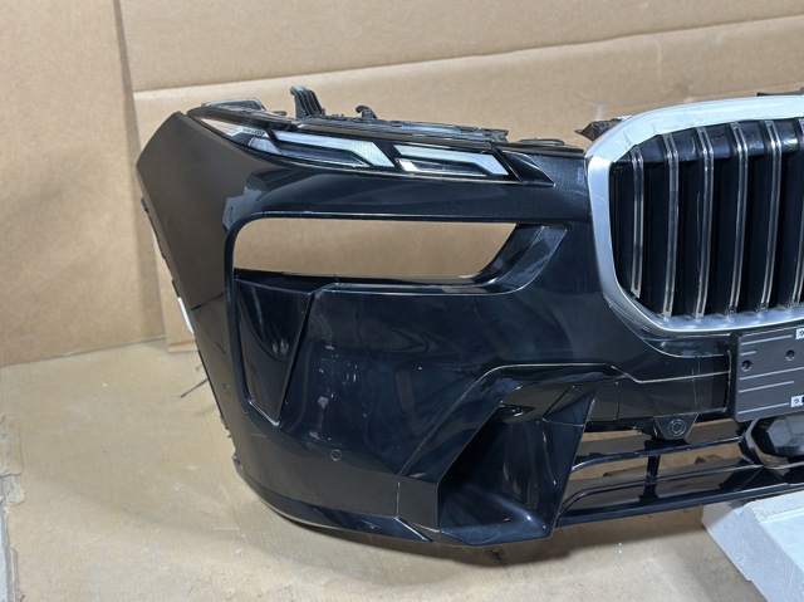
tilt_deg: -32.1
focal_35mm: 48
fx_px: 1114
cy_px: 301
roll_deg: -0.5
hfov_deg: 39.7
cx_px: 402
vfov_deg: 30.2
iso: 400
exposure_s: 1/33
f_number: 1.78
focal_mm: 6.86
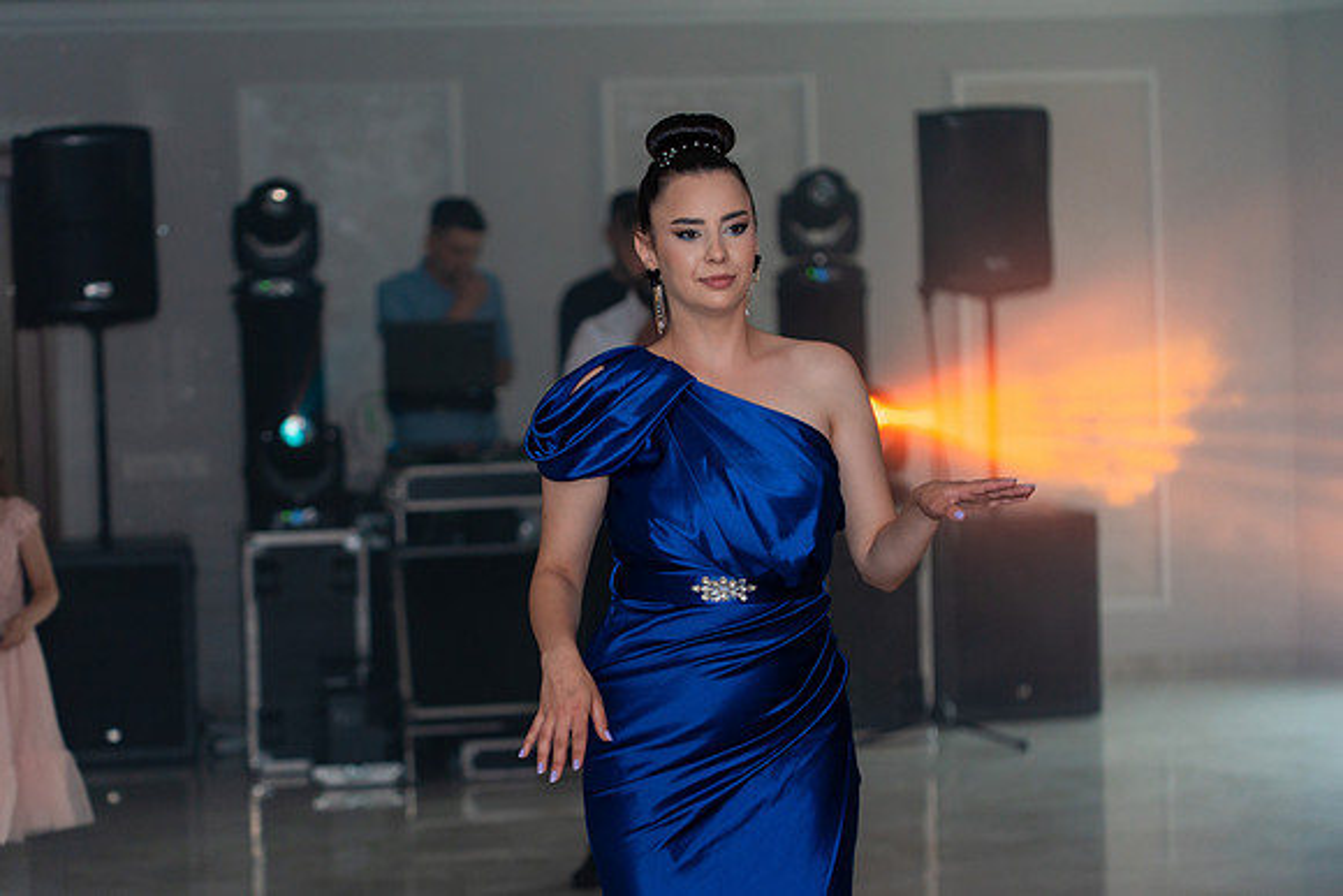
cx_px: 672
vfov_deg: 15.2
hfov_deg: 22.6
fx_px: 3358
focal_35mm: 90
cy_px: 448
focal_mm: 90
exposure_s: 1/200
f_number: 3.2
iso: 1600
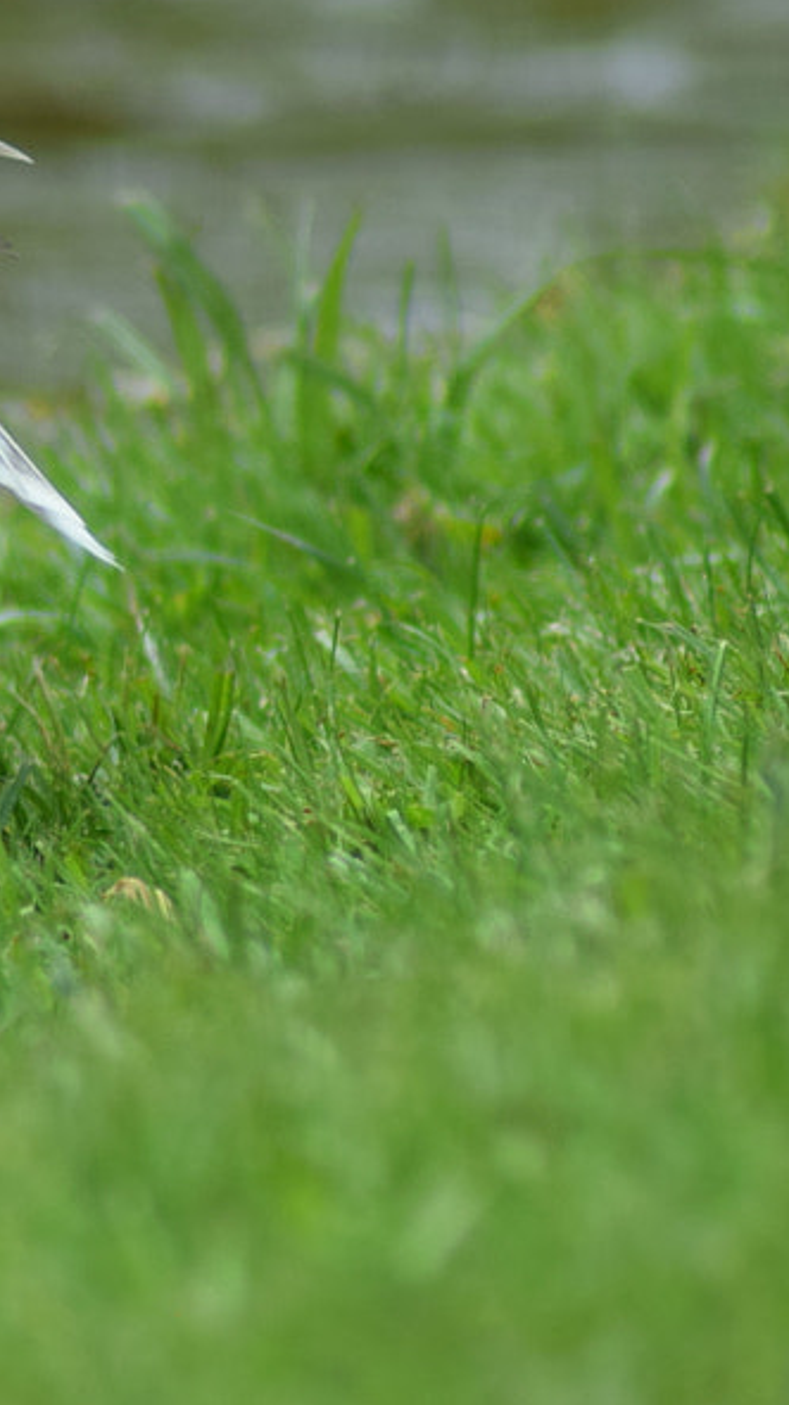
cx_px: -266
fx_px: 38012
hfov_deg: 1.2
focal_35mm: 1021
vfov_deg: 2.1
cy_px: 416
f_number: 5
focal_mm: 240
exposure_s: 1/1000
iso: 450
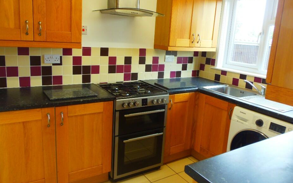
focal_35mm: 28
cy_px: 86
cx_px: 147
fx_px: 224
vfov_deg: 44.5
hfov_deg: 66.5
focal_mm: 4.3
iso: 64
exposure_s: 1/30
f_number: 2.9
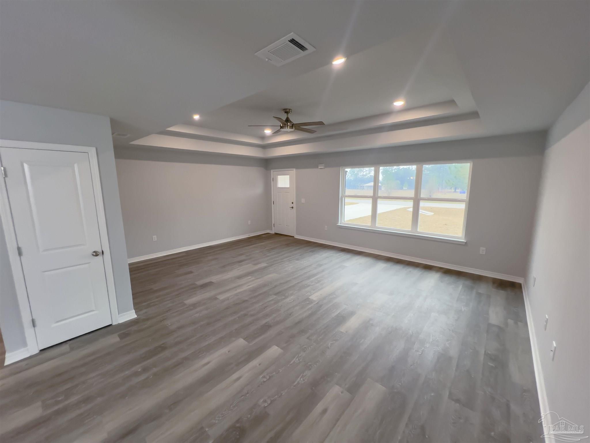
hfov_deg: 106.2
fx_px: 222
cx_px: 295
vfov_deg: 89.9
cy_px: 222
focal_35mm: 13
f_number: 1.8
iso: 200
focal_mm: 1.57
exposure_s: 1/120
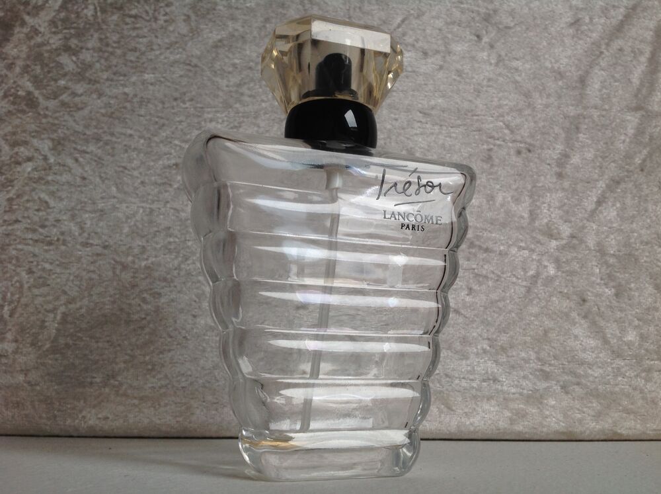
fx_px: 667
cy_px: 247
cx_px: 330
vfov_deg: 40.6
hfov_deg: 52.7
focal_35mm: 35
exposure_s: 1/30
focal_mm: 4.28
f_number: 2.4
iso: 50
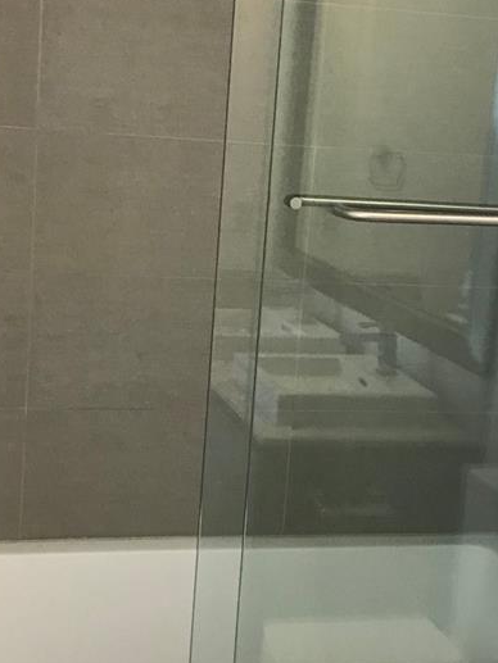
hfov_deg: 22.6
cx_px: 235
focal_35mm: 65
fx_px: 1246
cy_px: 350
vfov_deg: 29.8
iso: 50
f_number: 1.8
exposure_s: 1/15
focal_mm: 3.99
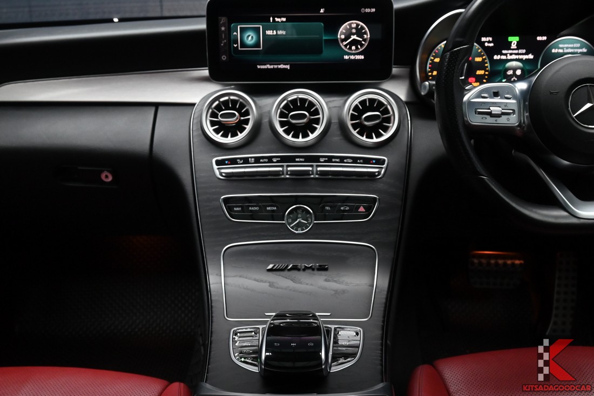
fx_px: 594
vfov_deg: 36.9
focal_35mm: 36
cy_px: 198
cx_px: 297
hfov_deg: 53.1
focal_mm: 24.5
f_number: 6.7
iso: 1100
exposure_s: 1/30
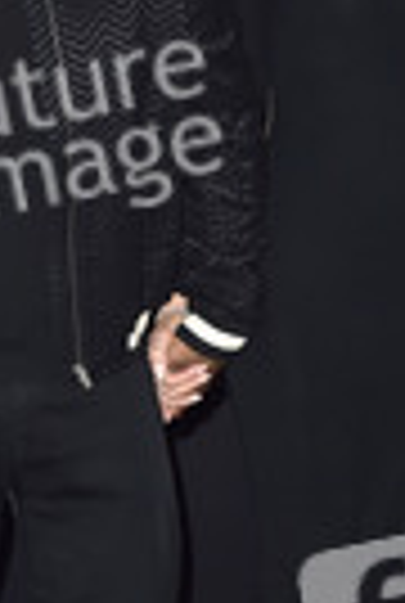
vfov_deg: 15.3
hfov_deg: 10.3
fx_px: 2249
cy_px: 374
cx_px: 124
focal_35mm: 134
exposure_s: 1/250
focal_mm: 45
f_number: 6.3
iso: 500
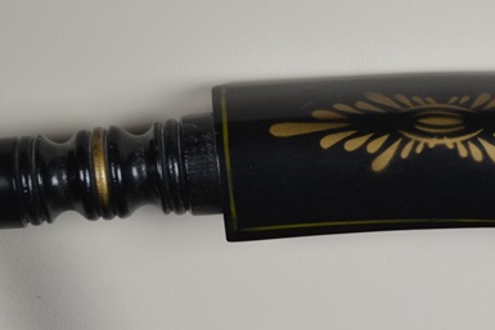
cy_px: 415
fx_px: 1609
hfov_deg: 17.3
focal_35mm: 117
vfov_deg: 11.5
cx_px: 409
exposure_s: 1/50
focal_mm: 30
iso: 400
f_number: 4.5
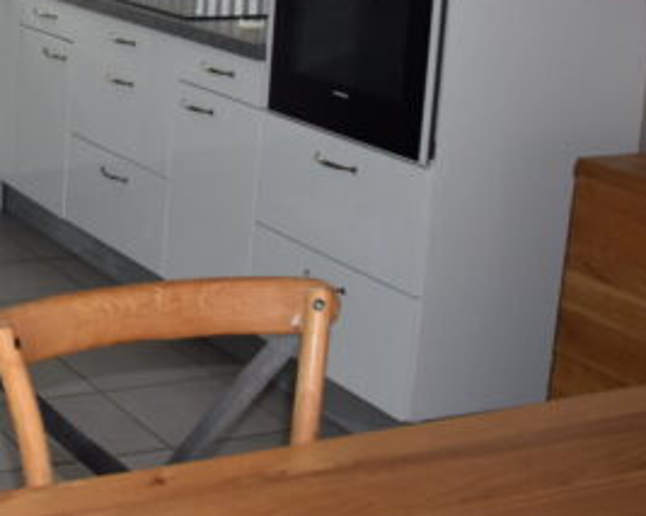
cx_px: -232
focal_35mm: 73
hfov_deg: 22.8
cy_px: 44
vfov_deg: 20.5
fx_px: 1394
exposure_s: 1/100
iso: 800
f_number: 5
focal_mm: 18
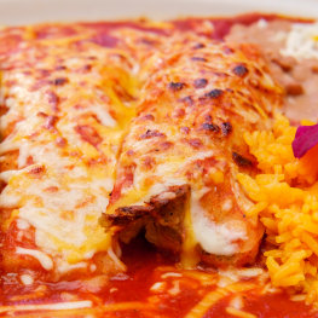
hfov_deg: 16.5
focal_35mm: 105
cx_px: 99
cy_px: 198
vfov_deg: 16.6
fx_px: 1091
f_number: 5
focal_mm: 35
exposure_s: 1/125
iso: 320
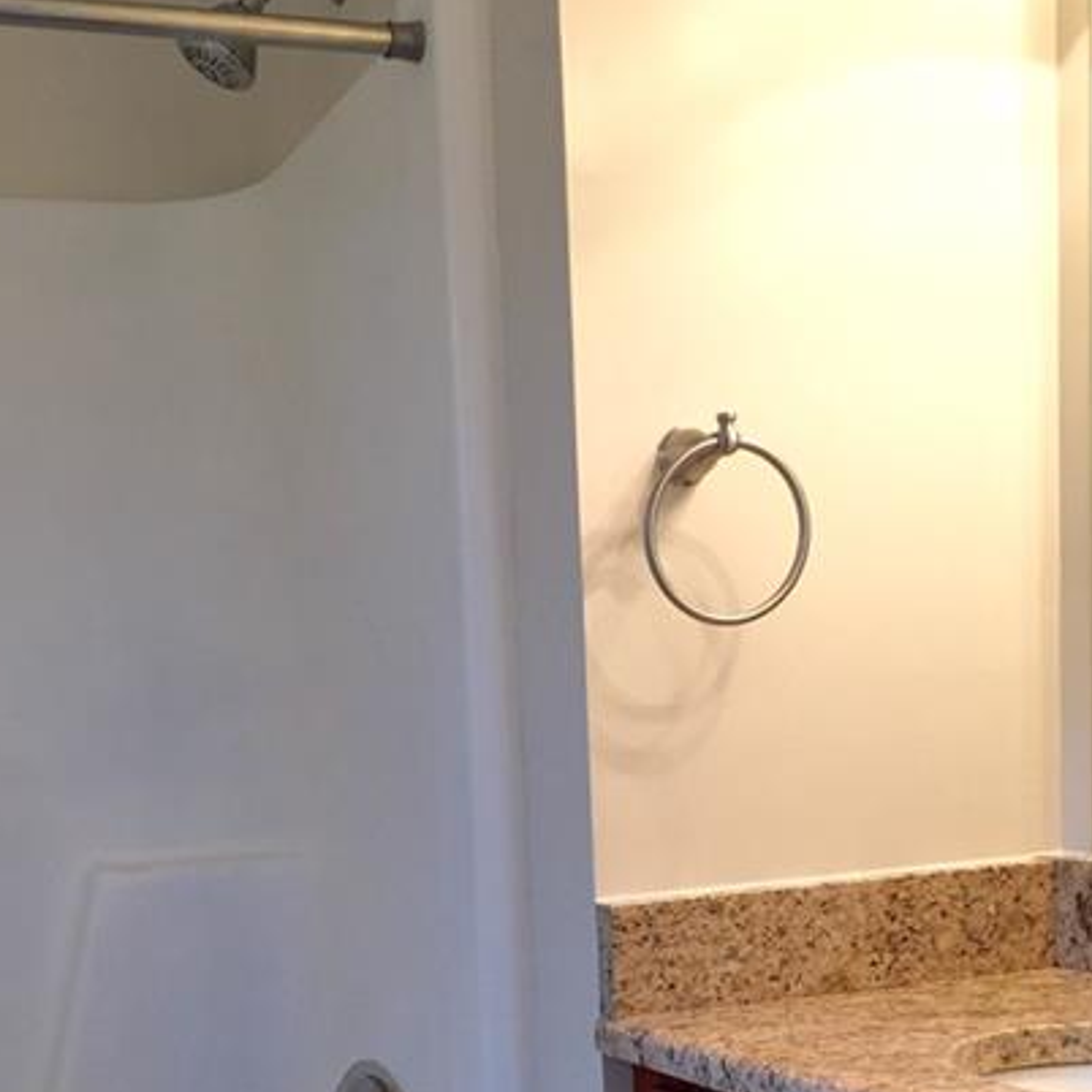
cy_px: 948
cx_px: 369
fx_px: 1749
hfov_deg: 34.4
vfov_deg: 33.2
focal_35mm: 49
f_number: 2.2
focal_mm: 4.15
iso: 32
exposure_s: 1/30
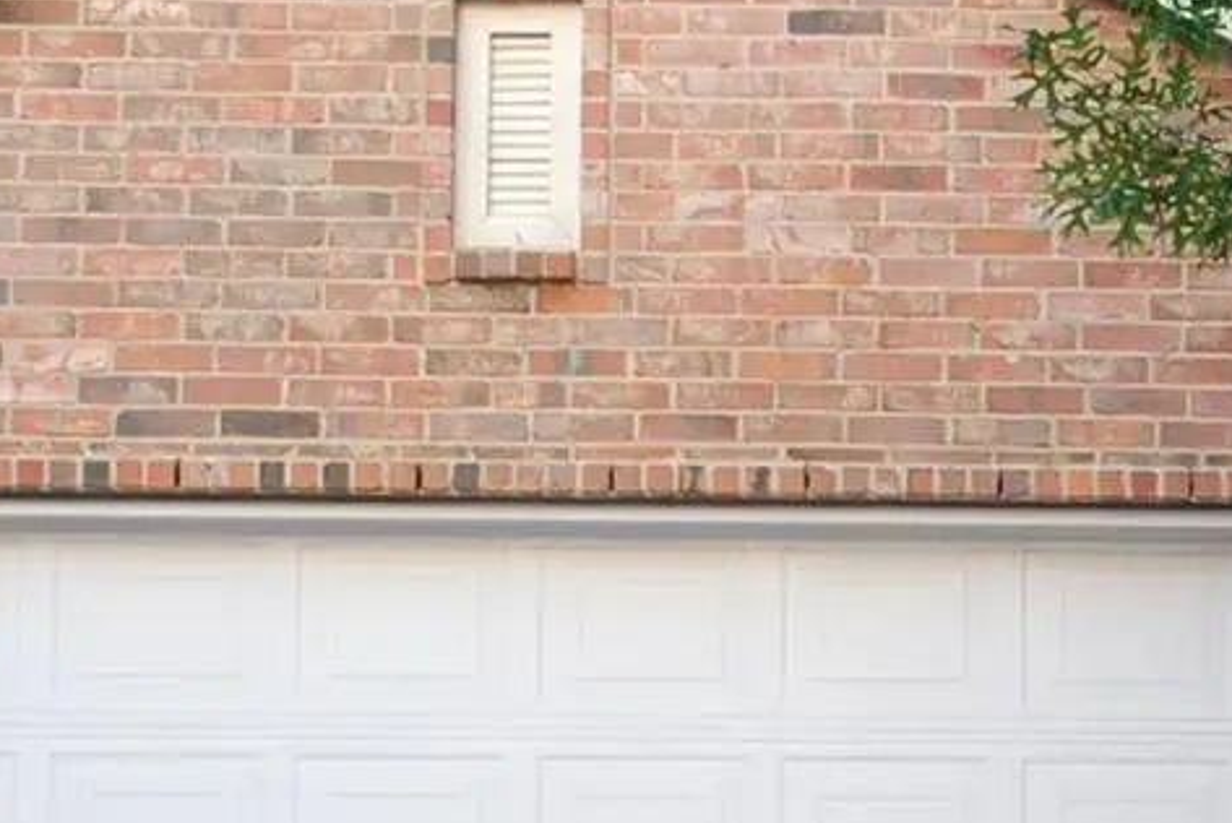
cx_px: 1222
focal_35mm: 130
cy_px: 1000
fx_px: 4451
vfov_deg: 10.4
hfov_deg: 15.5
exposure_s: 1/60
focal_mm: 20
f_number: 3.8
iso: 200
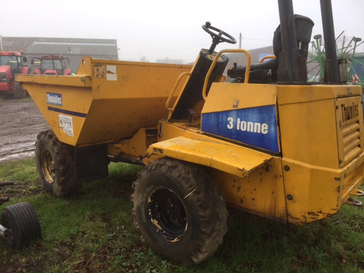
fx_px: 305
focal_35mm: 29
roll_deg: +0.4
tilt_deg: -12.0
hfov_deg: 61.7
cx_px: 182
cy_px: 136
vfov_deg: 48.2
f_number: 2.2
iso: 32
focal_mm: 4.15
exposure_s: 1/110
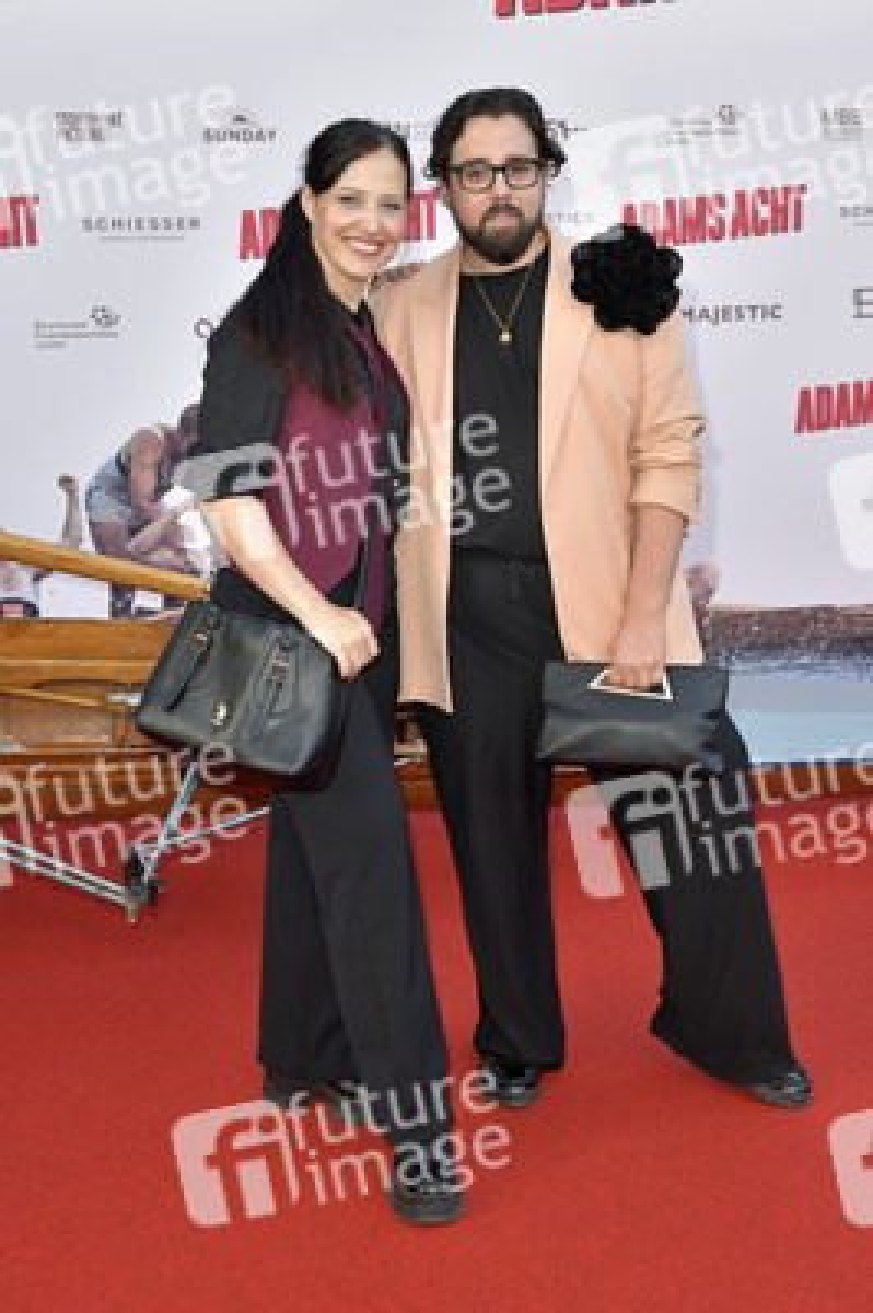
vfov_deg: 50.7
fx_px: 1385
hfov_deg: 35.0
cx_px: 436
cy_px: 656
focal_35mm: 38
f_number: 6.3
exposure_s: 1/250
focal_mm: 38
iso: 1250
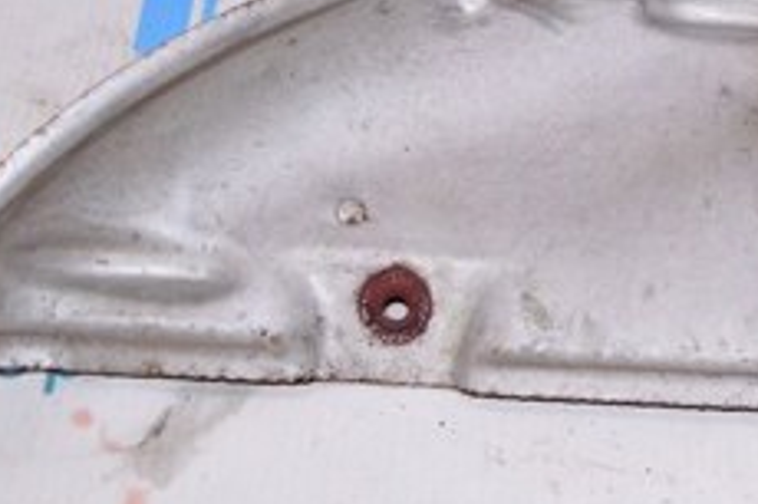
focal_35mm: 104
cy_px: -97
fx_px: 2196
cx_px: 827
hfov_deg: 18.8
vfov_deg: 12.8
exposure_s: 1/200
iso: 1600
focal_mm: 25
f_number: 8
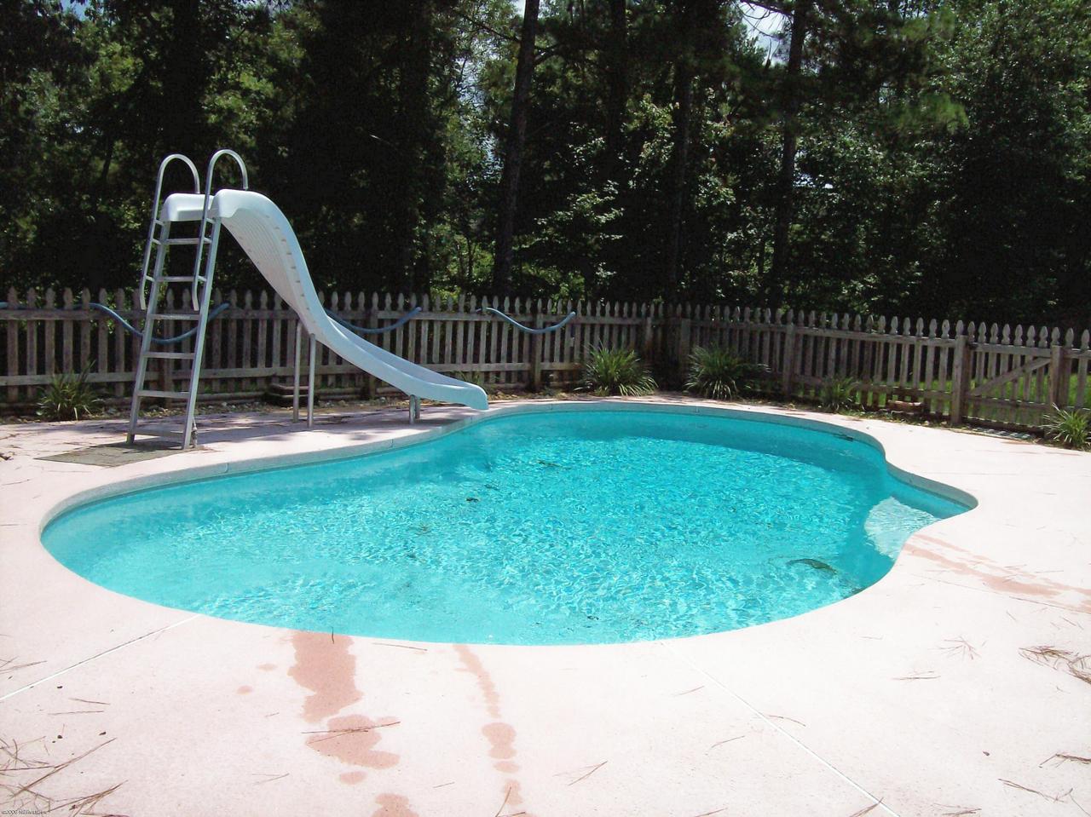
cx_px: 546
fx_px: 1134
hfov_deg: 51.4
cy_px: 408
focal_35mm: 36
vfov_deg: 39.6
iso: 80
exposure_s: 1/1401
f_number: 4.8
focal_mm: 6
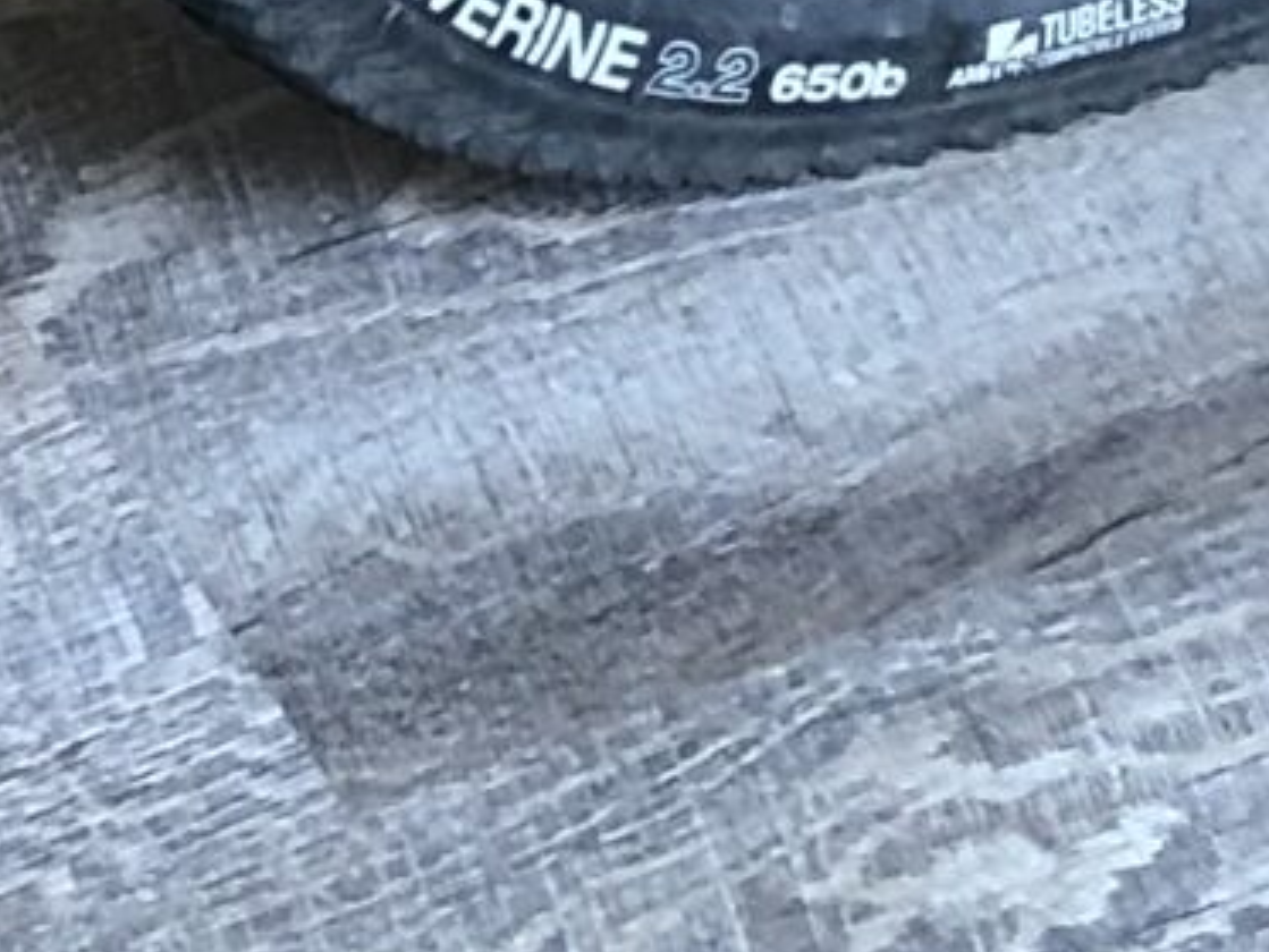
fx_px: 7041
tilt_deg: -41.5
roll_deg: -1.7
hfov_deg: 9.1
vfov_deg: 7.2
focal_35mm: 192
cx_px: -1936
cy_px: -1462
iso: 40
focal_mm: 3.99
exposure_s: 1/33
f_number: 1.8
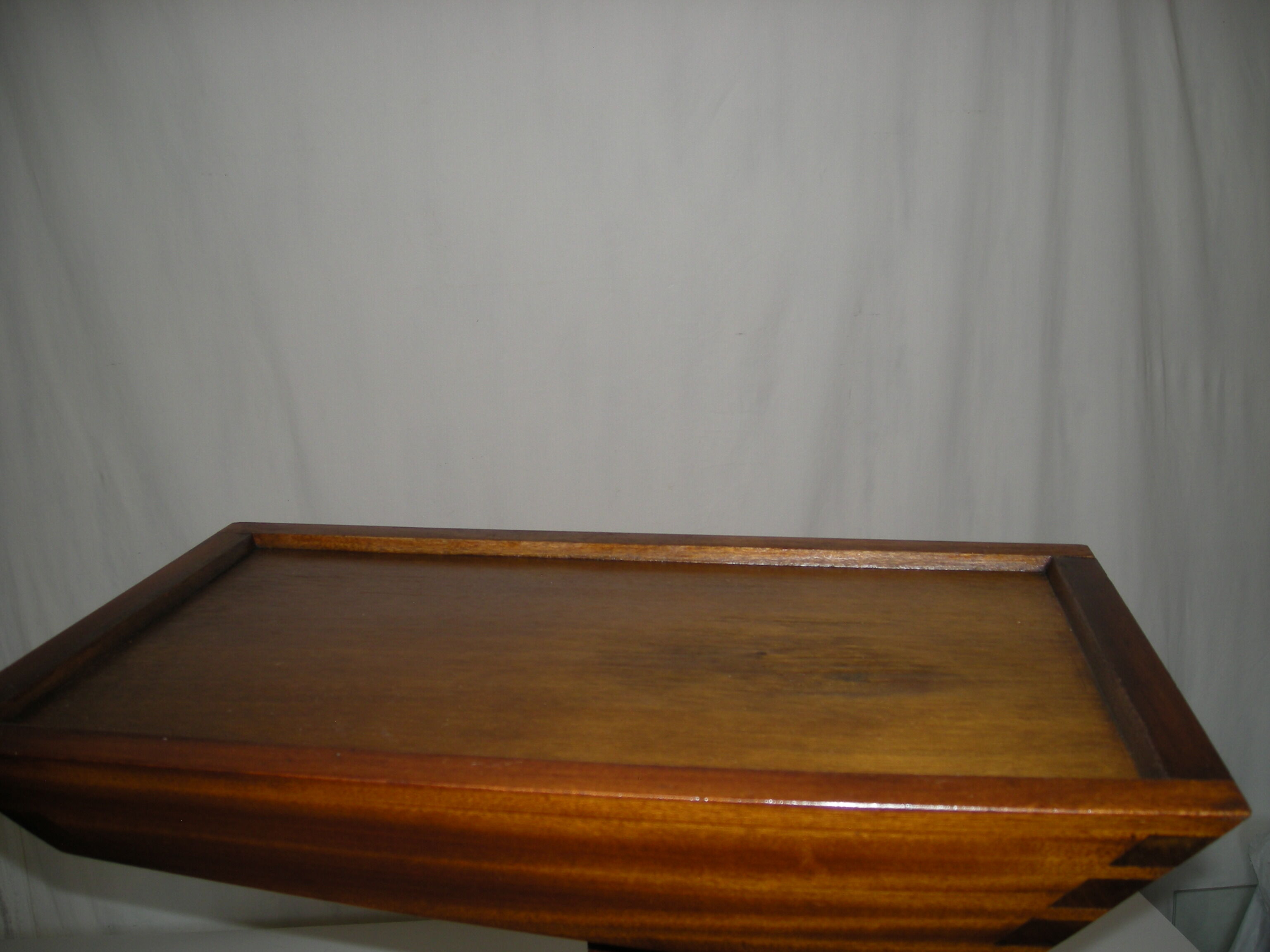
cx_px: 635
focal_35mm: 35
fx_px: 1284
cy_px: 476
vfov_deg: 40.7
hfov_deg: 52.6
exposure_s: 1/49.3
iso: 50
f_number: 2.8
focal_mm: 5.7
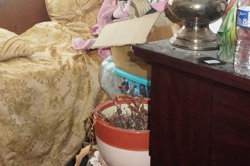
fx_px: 437
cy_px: -6
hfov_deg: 29.7
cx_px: -2
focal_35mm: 63
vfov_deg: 20.8
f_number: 8
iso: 10000
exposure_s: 1/60
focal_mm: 16
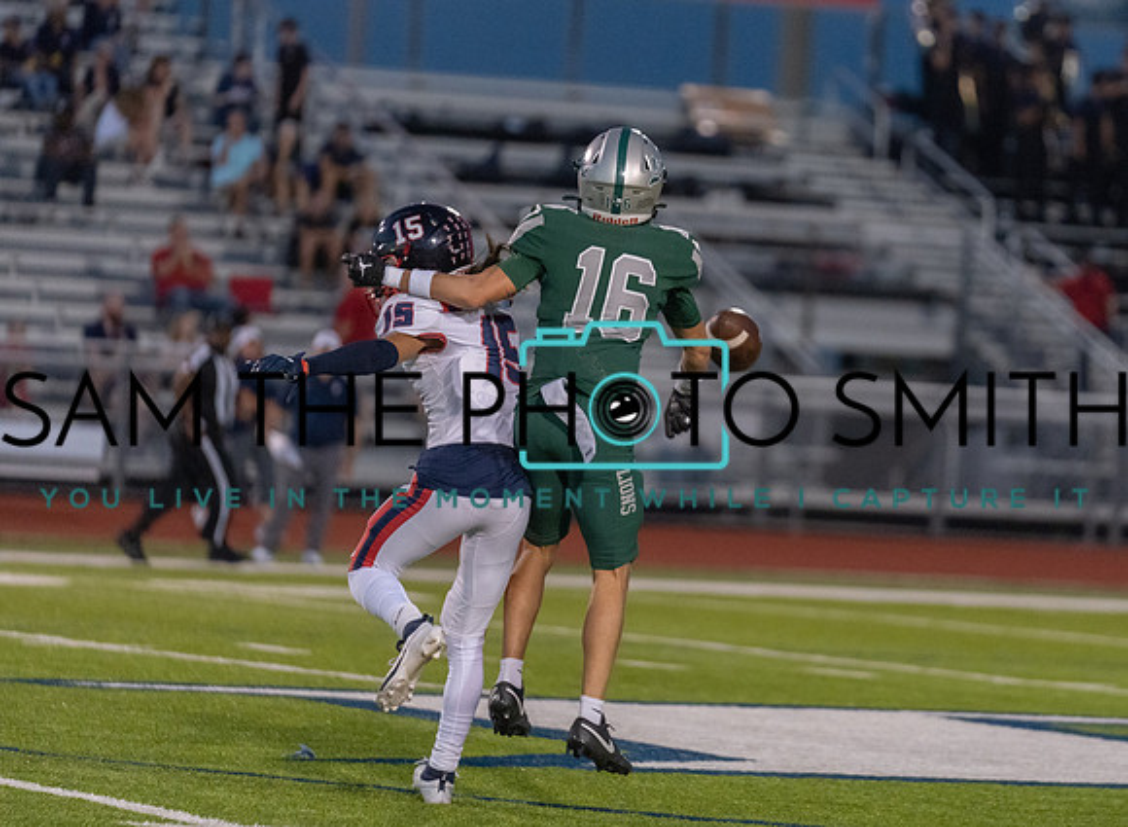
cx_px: 680
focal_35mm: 254
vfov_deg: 5.8
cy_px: 380
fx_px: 8193
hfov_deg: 7.9
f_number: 2.8
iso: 5000
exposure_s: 1/1250
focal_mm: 200
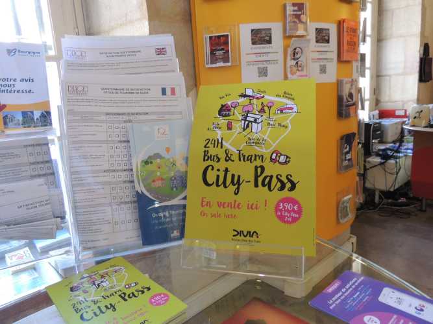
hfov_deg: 71.6
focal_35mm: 24
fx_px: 300
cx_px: 216
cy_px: 162
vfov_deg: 56.8
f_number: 3
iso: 320
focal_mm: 4.3
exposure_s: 1/30
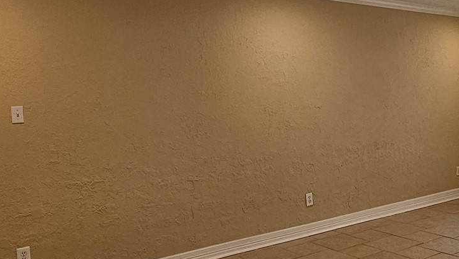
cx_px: 357
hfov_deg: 48.1
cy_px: 130
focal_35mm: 40
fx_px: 487
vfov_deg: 29.7
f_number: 2.2
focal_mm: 2.2
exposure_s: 1/60
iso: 64
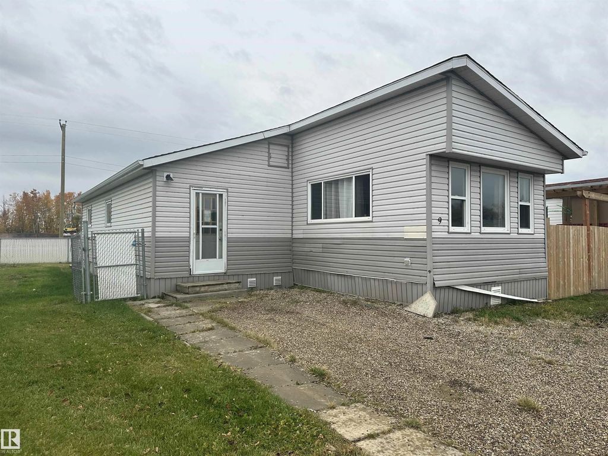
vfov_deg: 56.8
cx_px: 304
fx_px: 422
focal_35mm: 24
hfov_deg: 71.6
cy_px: 228
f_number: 1.78
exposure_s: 1/1639
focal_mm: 6.86
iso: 80
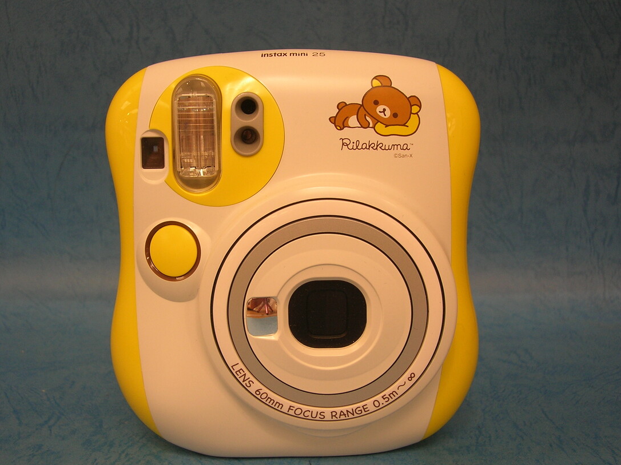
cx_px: 288
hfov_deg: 44.8
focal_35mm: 42
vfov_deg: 34.3
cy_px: 254
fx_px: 753
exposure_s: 1/25.6
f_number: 3
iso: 50
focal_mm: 6.4
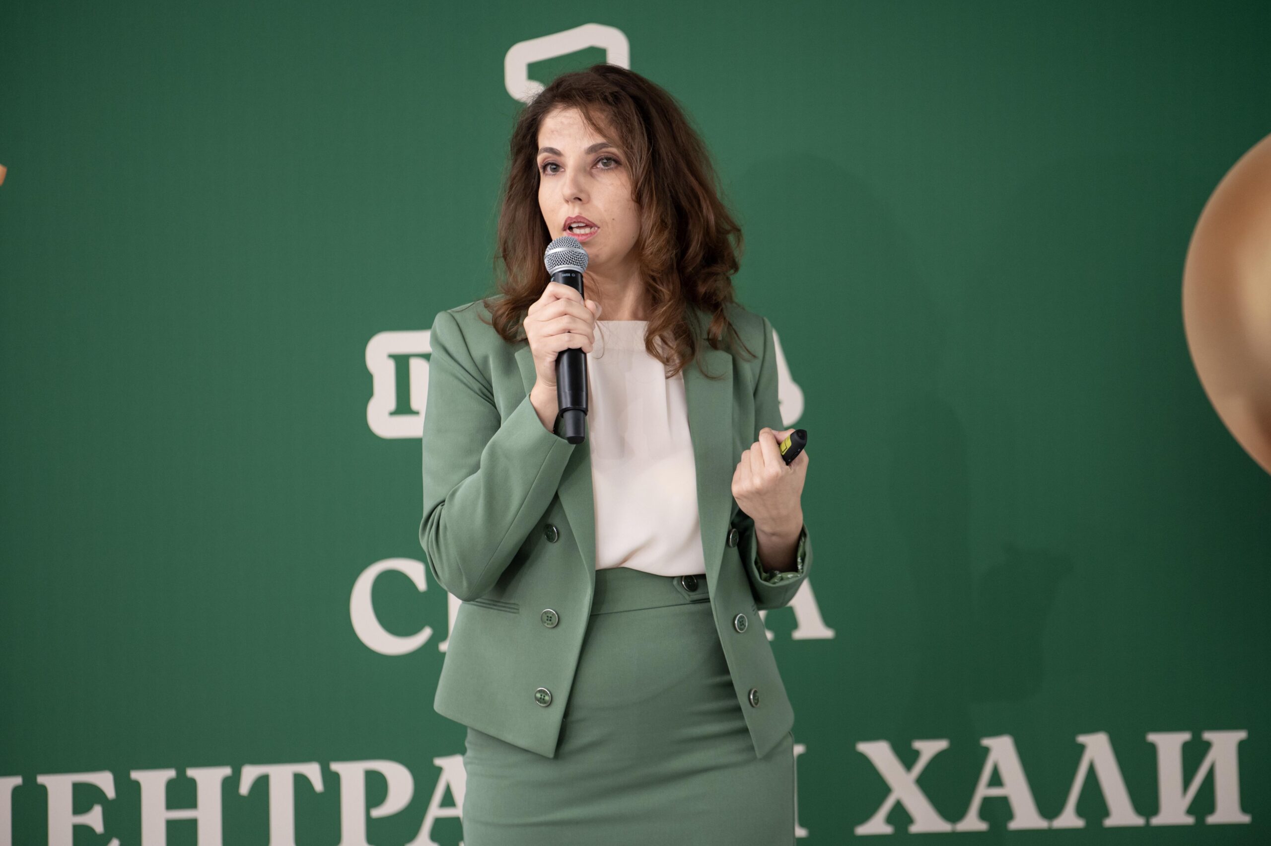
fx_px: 5998
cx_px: 636
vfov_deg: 8.1
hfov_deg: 12.1
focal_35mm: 170
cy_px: 423
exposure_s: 1/250
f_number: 2.8
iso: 1250
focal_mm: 170
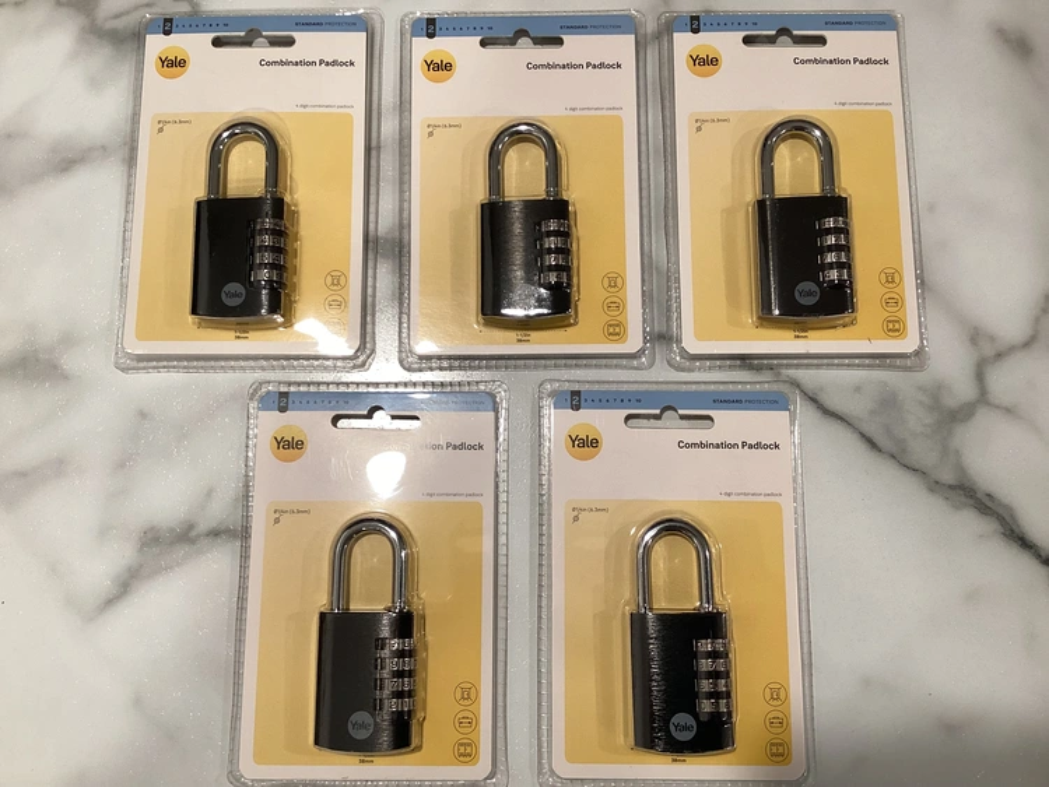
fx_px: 940
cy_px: 394
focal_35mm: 31
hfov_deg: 58.3
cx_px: 524
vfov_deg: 45.5
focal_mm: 3.3
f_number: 2.4
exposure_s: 1/60
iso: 100
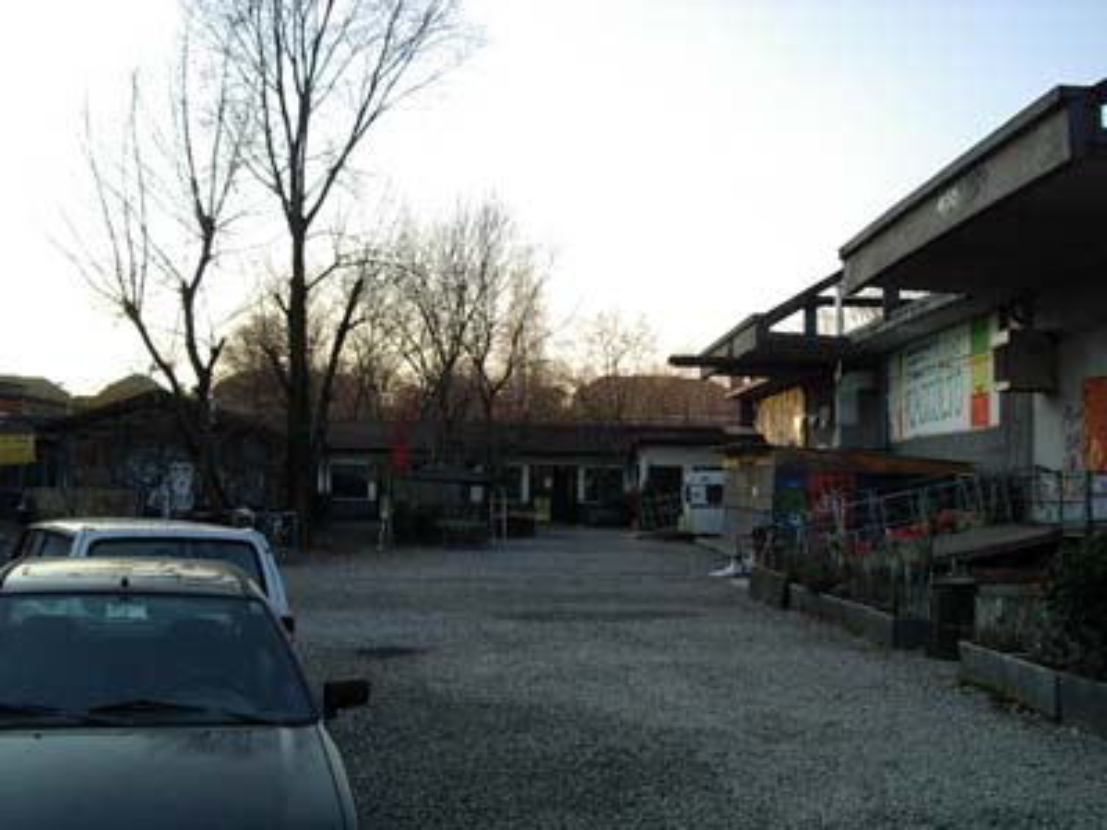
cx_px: 554
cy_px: 415
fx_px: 1215
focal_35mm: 38
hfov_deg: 49.0
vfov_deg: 37.7
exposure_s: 1/80
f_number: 4.8
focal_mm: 5.8
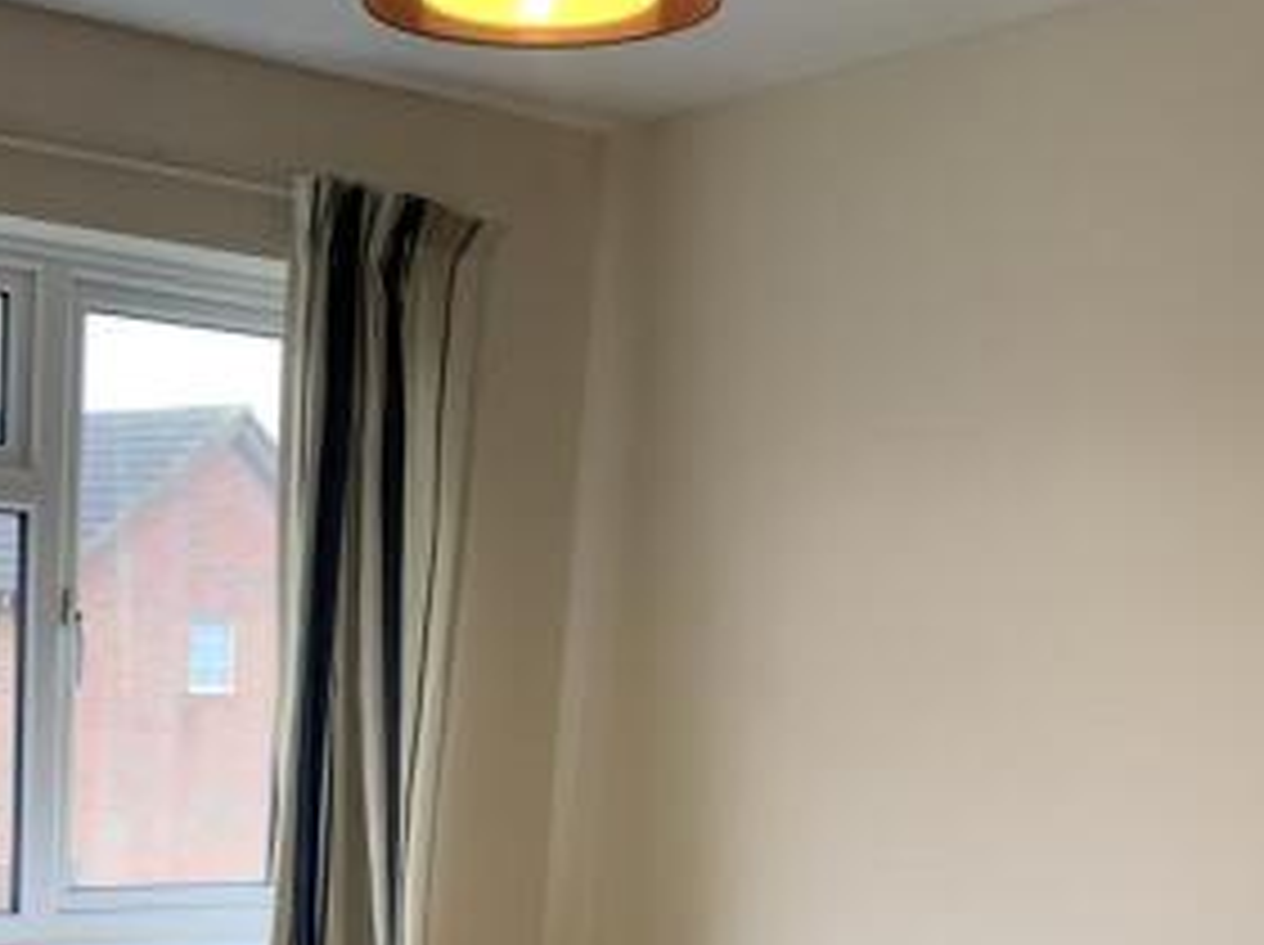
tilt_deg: -9.2
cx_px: 277
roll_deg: -2.9
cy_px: 961
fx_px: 1969
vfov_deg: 25.5
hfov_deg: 34.6
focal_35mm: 54
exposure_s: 1/50
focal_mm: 4.25
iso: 100
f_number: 1.8
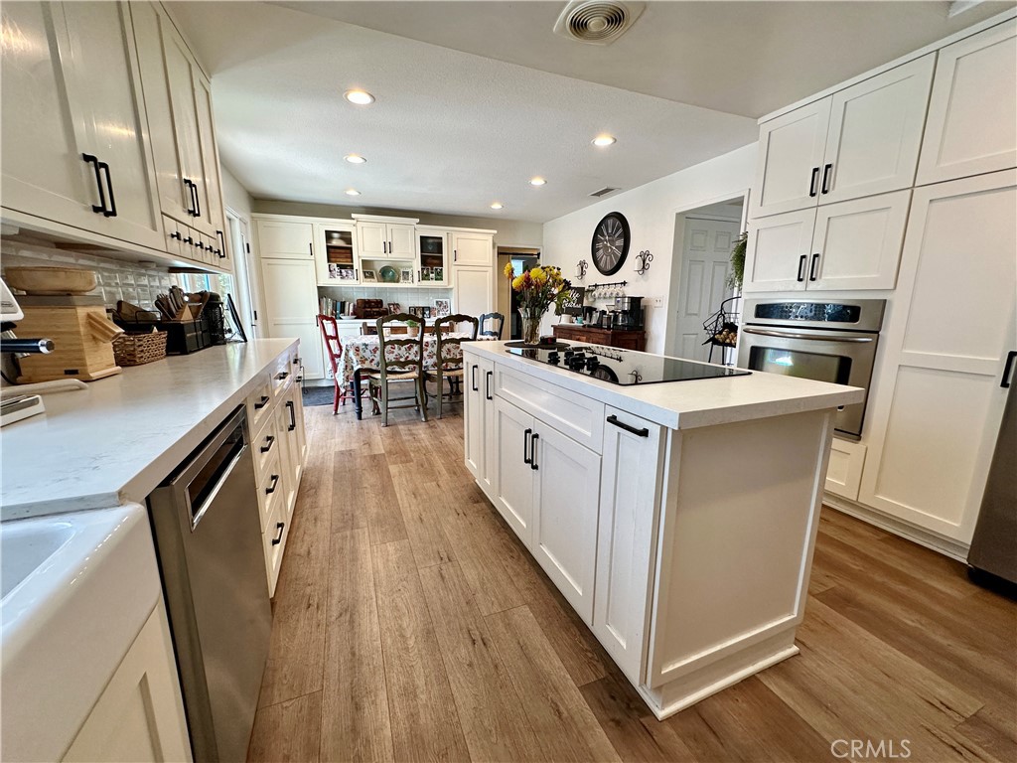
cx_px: 508
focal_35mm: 14
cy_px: 382
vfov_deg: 85.7
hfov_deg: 102.1
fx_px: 411
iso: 160
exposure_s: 1/120
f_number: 2.2
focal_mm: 2.22
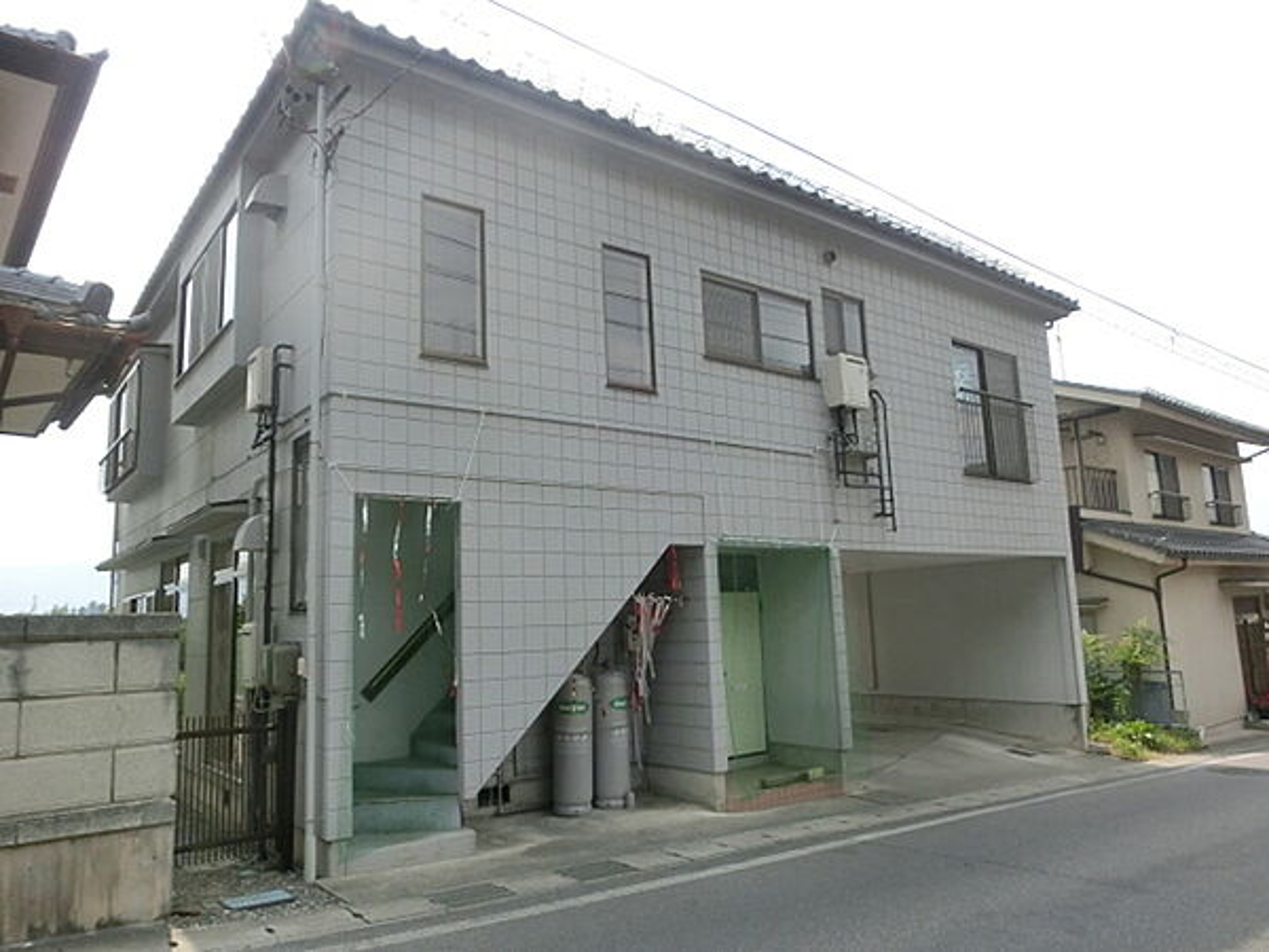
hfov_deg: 69.4
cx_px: 634
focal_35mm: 25
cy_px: 476
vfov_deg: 54.9
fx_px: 916
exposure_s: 1/250
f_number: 8
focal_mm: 4.43
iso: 160
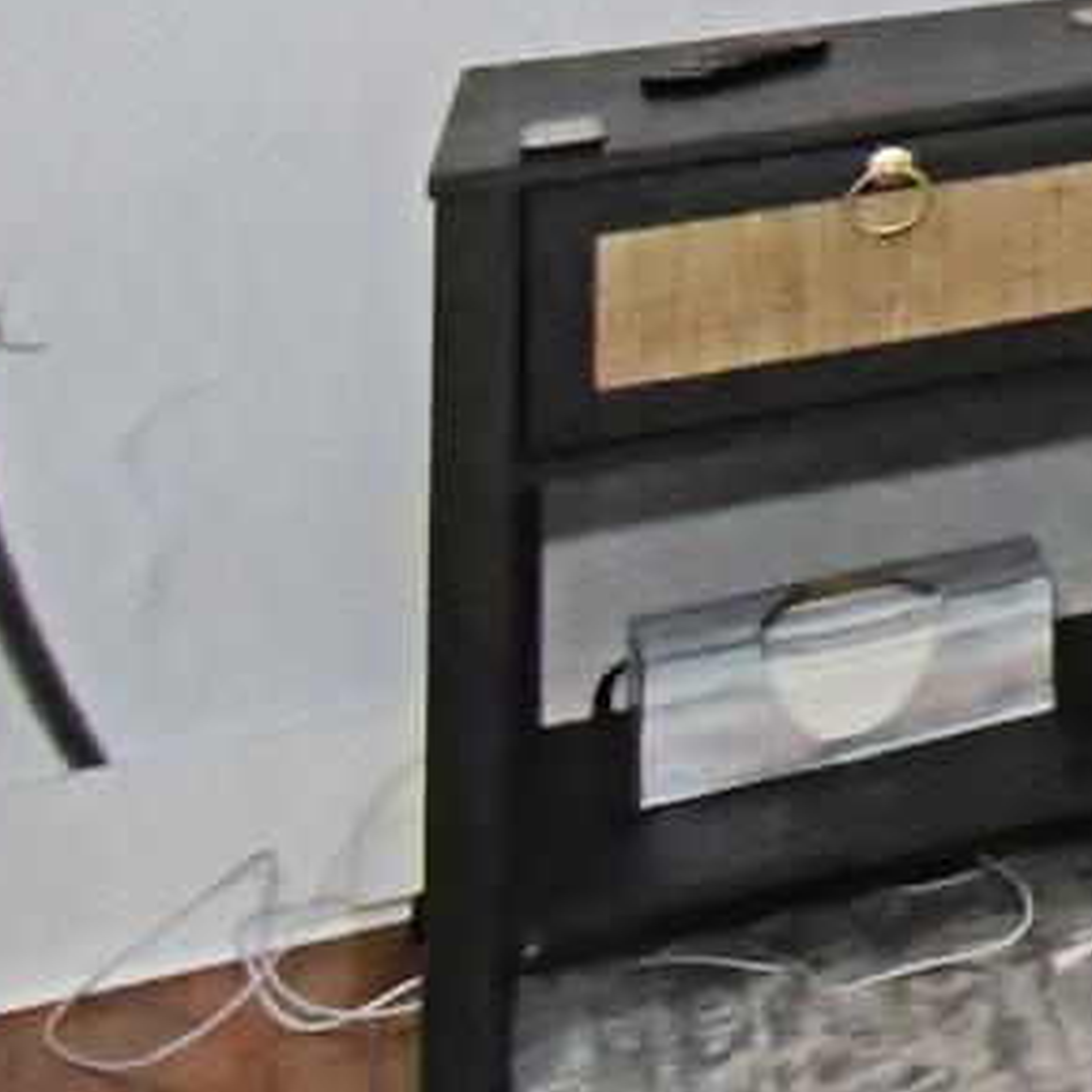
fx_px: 3212
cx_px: 3562
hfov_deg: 10.4
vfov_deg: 16.3
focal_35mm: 90
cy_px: -853
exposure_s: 1/250
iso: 5000
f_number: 16
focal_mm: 10
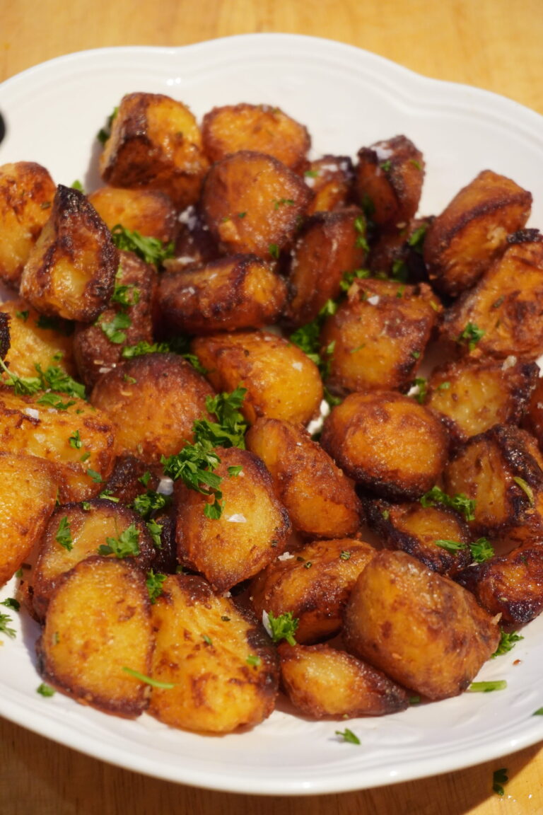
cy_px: 408
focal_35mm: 75
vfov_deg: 27.0
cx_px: 272
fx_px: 1697
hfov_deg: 18.2
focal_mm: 50
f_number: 5.6
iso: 1600
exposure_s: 1/160
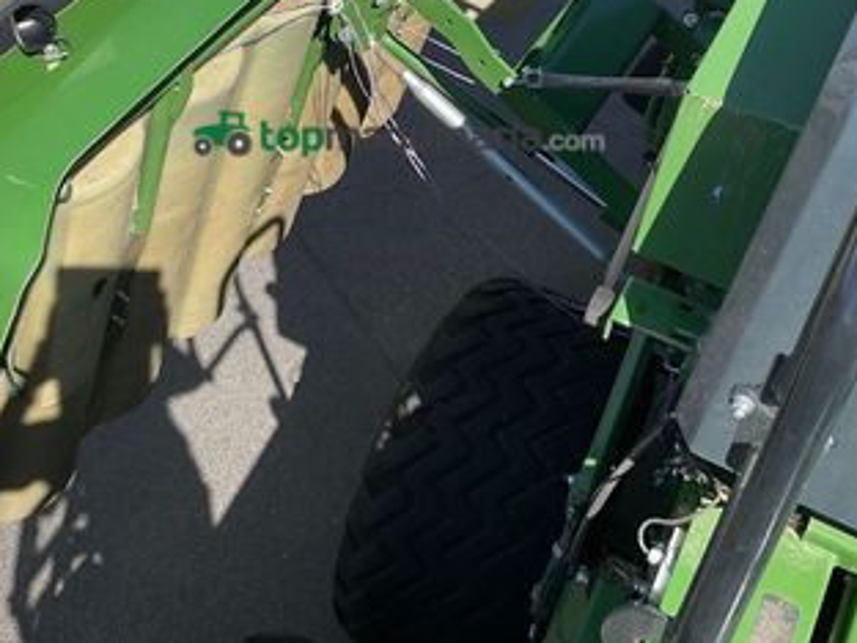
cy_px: 135
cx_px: 400
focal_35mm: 51
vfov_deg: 28.0
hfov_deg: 37.5
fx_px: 1263
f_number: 1.8
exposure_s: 1/1848
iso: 16
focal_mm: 3
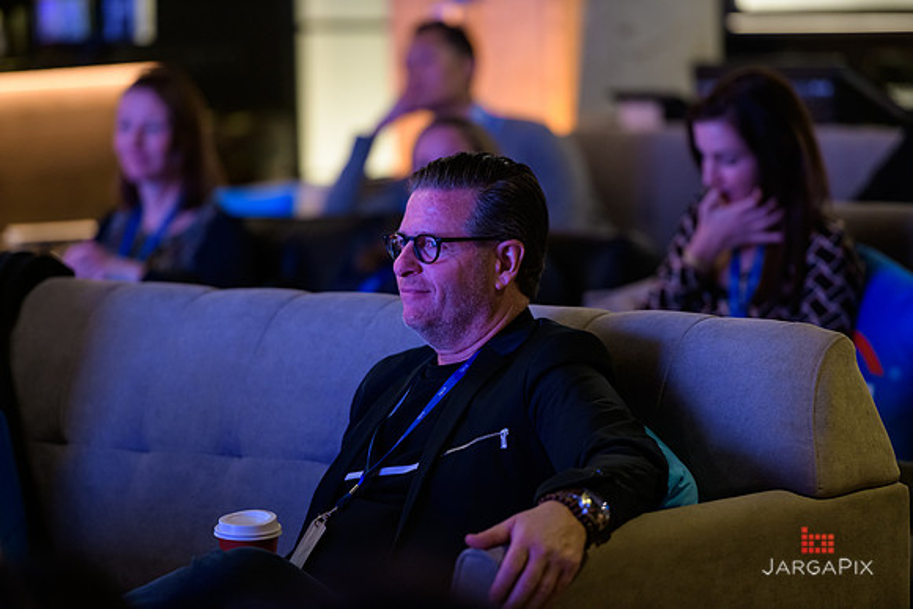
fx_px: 5073
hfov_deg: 10.3
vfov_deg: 6.9
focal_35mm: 200
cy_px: 304
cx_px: 456
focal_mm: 200
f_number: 3.2
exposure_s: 1/50
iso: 1600
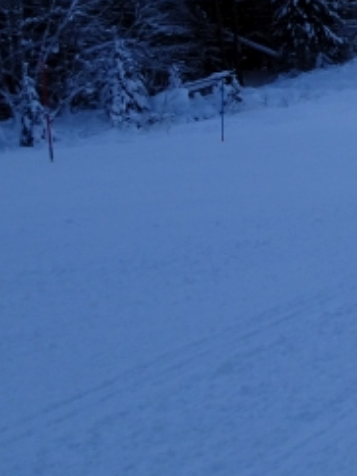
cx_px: 718
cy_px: -76
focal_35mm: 79
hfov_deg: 15.1
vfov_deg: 22.9
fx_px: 1087
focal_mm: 4.1
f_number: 3.5
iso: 80
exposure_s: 1/640
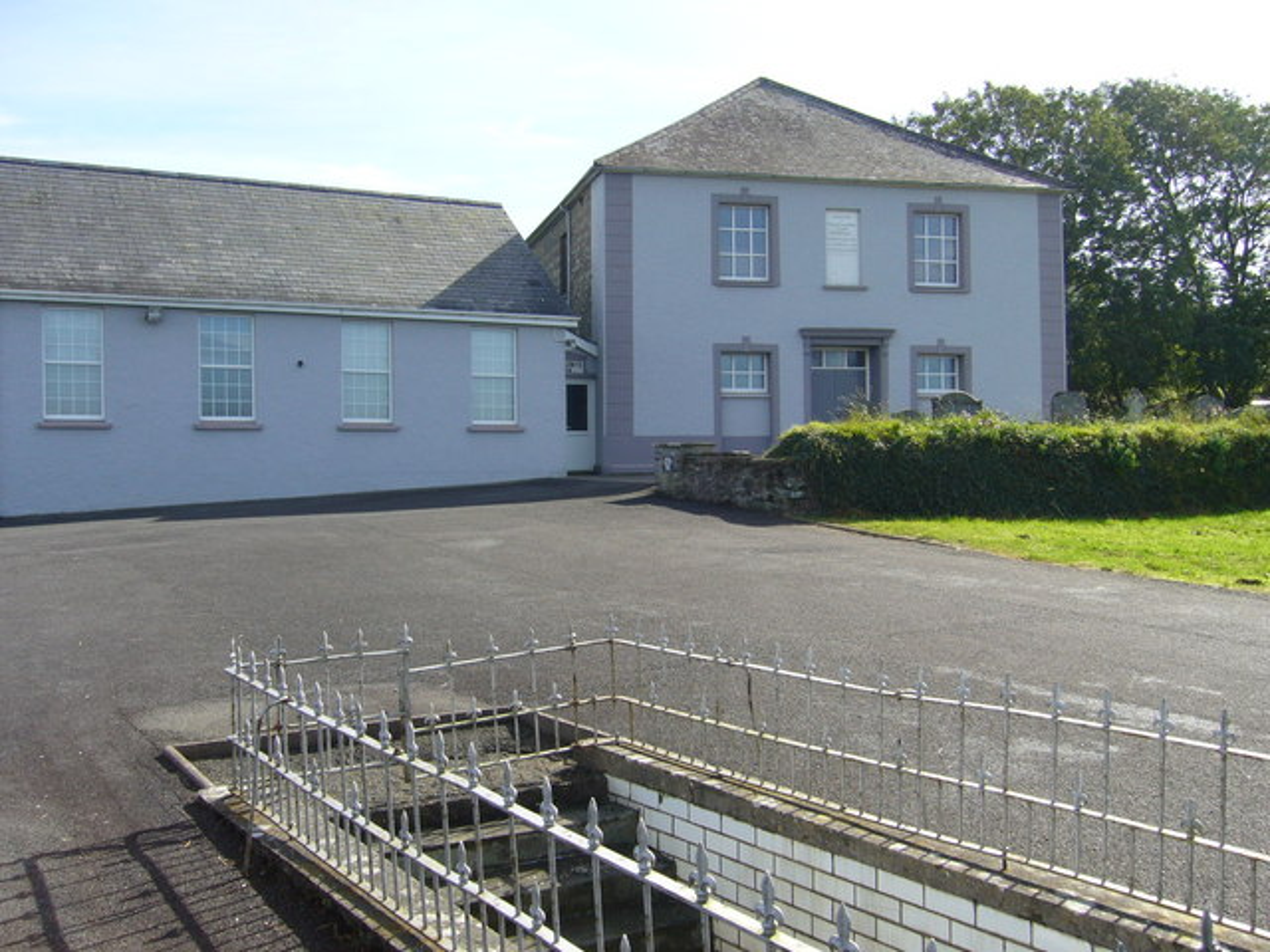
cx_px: 635
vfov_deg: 40.7
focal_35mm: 35
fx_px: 1284
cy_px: 476
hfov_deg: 52.6
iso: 80
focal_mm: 5.8
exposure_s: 1/160
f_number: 5.6
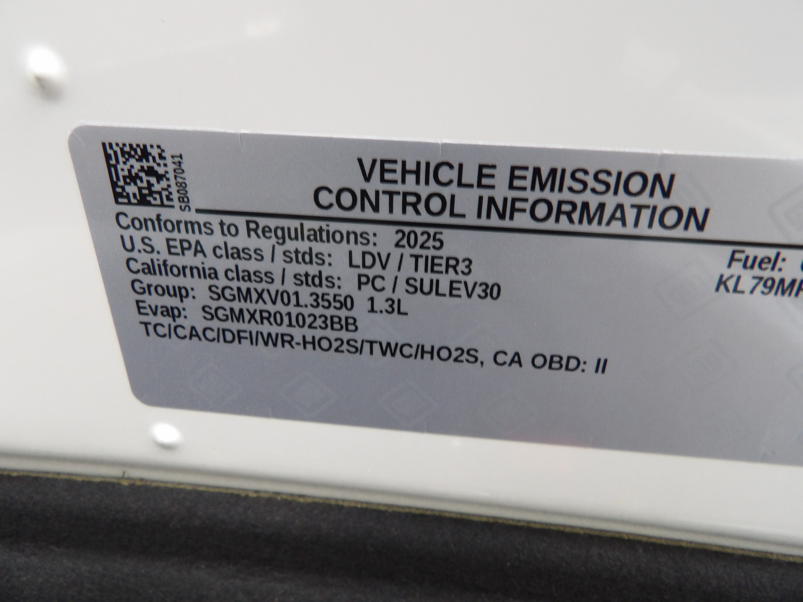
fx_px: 557
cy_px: 301
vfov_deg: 56.8
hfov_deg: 71.6
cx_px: 402
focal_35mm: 24
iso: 200
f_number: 3.2
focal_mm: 4.3
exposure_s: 1/21
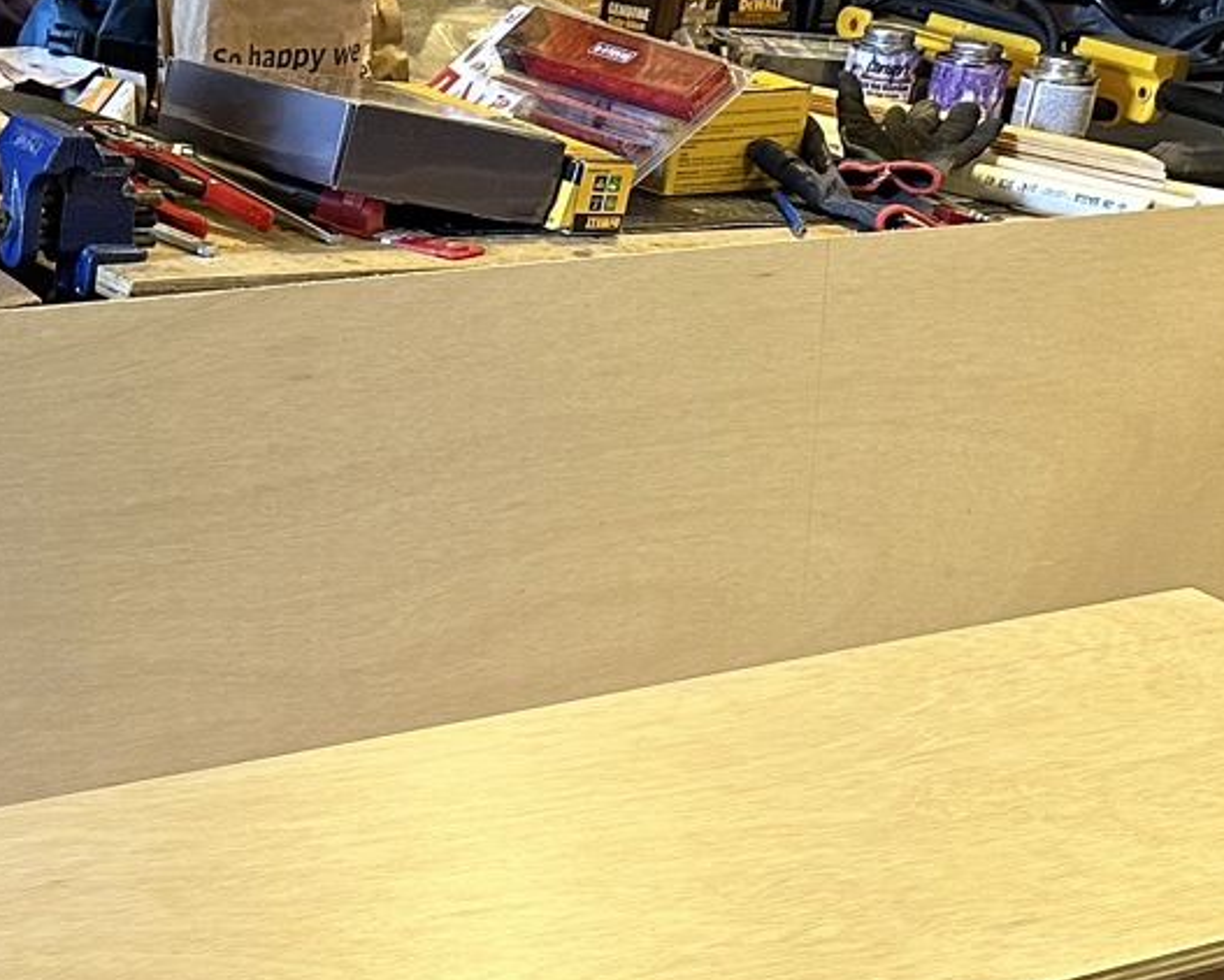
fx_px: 2899
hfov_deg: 22.9
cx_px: -5
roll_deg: -5.1
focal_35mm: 80
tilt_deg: -34.8
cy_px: 1352
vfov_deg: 17.7
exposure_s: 1/60
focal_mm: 6.86
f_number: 1.78
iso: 250
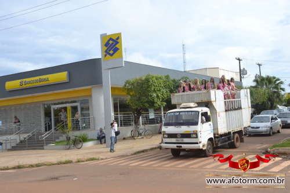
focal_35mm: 46
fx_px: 374
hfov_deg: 42.3
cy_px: 96
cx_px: 145
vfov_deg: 28.9
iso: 100
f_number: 8
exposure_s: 1/250
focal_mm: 31
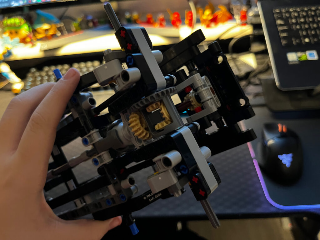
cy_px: 120
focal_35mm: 26
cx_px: 160
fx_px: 240
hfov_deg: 67.3
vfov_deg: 53.1
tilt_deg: -37.1
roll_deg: +6.4
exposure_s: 1/30
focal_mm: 5.1
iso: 800
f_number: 1.6
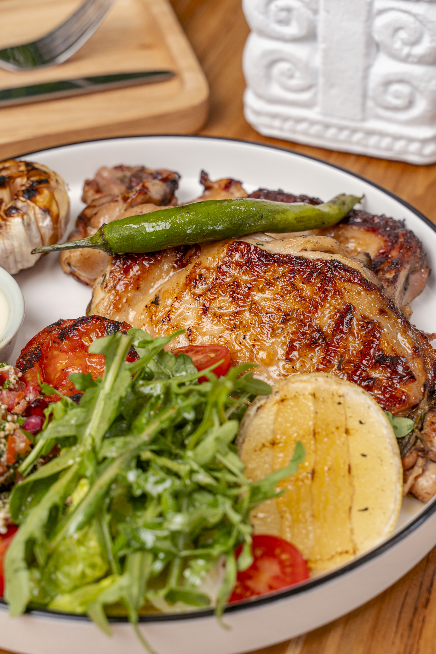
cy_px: 327
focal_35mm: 75
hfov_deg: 18.2
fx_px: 1362
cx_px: 218
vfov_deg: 27.0
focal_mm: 75
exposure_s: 1/100
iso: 100
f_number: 7.1
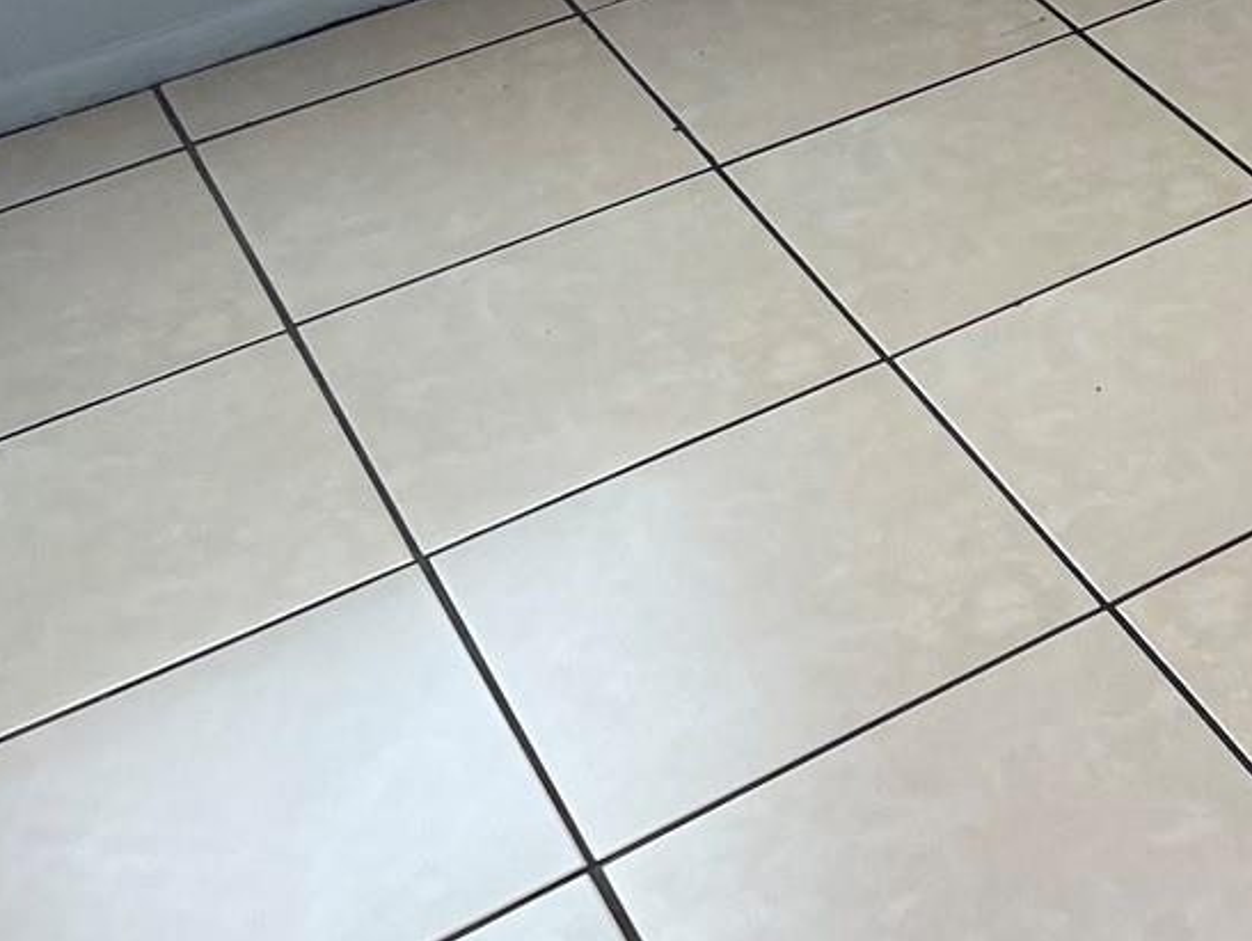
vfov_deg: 17.7
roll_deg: +2.9
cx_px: 1476
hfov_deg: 23.6
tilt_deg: -20.1
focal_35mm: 76
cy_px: -392
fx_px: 2751
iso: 80
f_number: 1.6
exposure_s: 1/120
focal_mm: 5.1
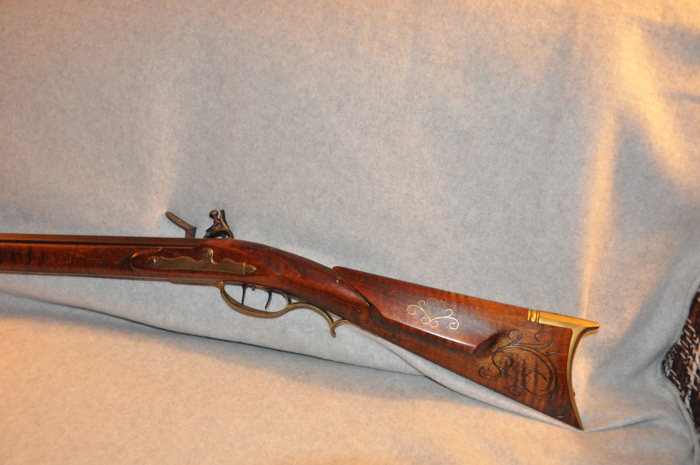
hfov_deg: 57.3
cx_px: 350
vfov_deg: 39.9
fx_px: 641
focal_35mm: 33
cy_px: 232
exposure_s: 1/60
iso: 3200
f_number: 5.6
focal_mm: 22
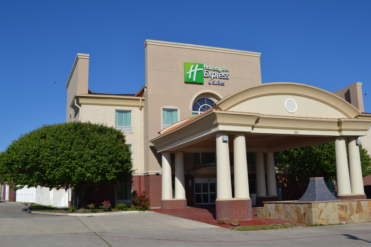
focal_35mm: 36
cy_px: 124
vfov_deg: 36.9
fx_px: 371
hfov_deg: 53.1
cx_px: 186
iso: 100
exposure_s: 1/320
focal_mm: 24
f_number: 9
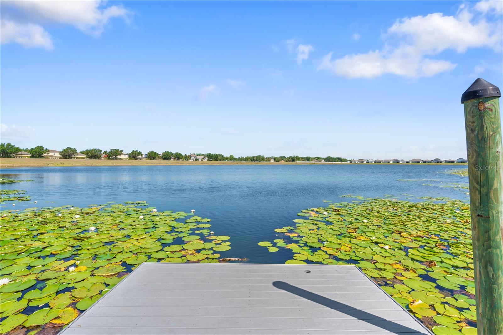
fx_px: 237
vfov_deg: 70.4
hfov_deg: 93.3
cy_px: 168
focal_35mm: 17
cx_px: 252
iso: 200
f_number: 8
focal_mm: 17
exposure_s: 1/640
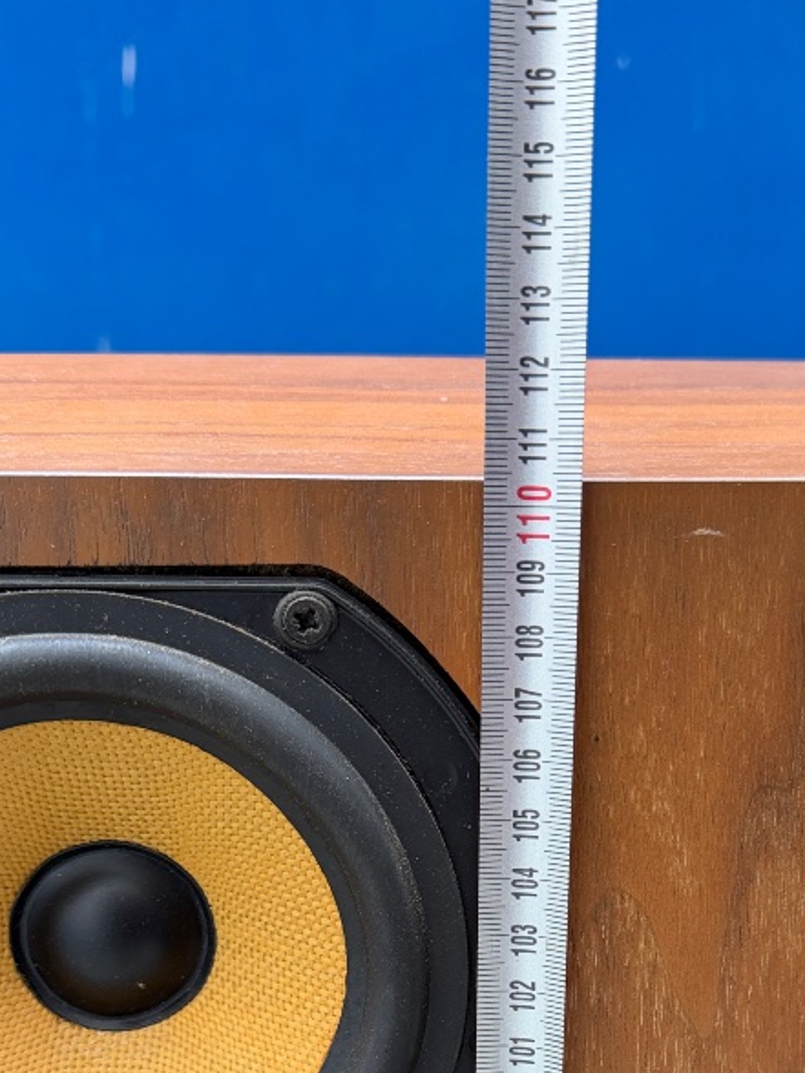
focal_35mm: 49
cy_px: 923
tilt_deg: -17.4
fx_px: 1519
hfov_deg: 29.4
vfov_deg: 36.9
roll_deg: -0.6
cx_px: 551
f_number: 1.78
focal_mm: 6.76
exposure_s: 1/121
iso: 125
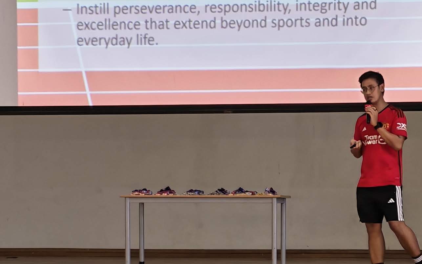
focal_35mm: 162
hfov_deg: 12.9
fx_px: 1863
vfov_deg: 8.1
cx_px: 263
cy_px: 230
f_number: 1.9
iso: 500
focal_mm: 6.12
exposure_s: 1/100
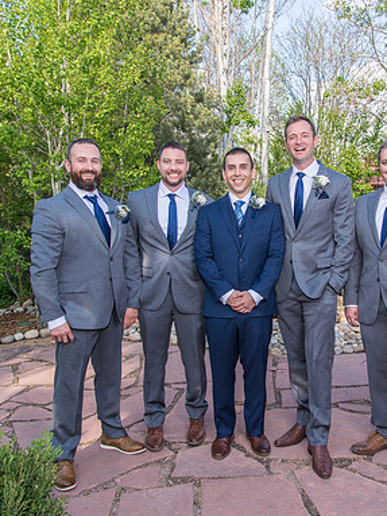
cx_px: 266
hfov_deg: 40.1
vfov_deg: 52.6
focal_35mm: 35
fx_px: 521
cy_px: 257
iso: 100
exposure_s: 1/160
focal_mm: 24
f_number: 5
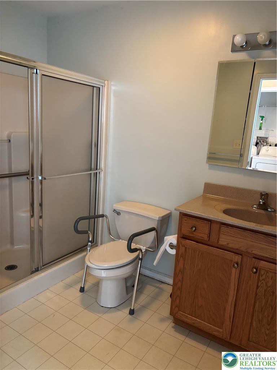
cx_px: 138
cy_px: 185
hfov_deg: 53.1
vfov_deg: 67.3
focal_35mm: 26
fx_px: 277
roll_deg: -4.4
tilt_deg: -12.0
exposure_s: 1/40
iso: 500
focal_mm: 5.96
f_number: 1.6
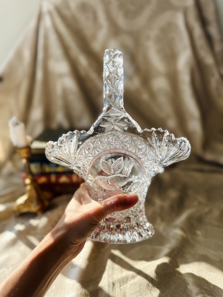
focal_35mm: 24
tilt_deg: -23.6
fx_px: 206
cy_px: 148
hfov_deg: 56.8
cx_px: 112
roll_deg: +3.6
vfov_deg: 71.6
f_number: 1.78
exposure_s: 1/1193
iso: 80
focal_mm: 6.76
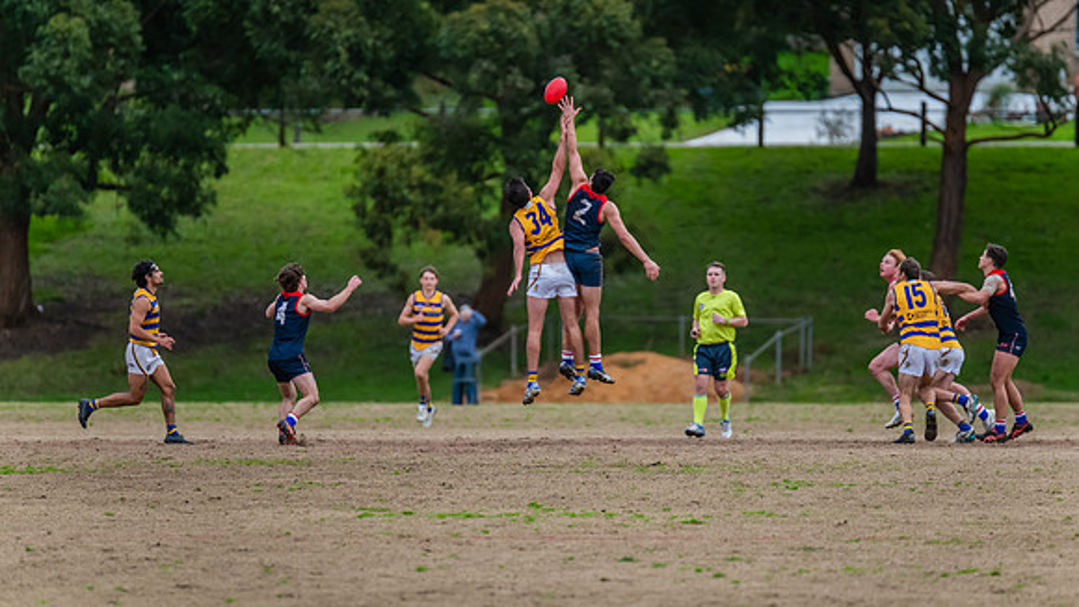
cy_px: 288
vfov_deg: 3.5
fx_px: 9958
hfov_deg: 6.2
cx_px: 567
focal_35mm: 348
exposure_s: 1/2000
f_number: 2.8
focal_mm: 300
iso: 1600
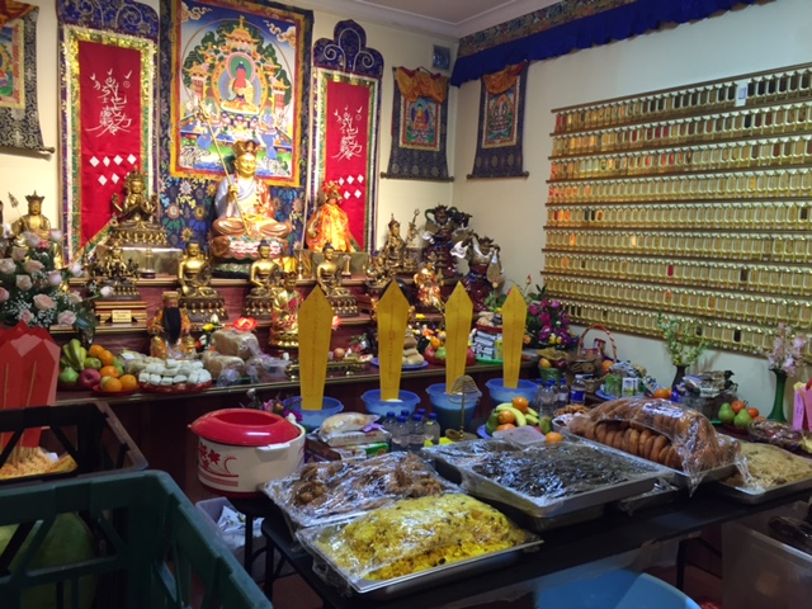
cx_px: 406
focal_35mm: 29
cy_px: 304
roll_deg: -3.6
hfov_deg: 61.7
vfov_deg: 48.2
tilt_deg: -6.8
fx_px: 680
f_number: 2.2
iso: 125
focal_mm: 4.15
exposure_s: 1/33
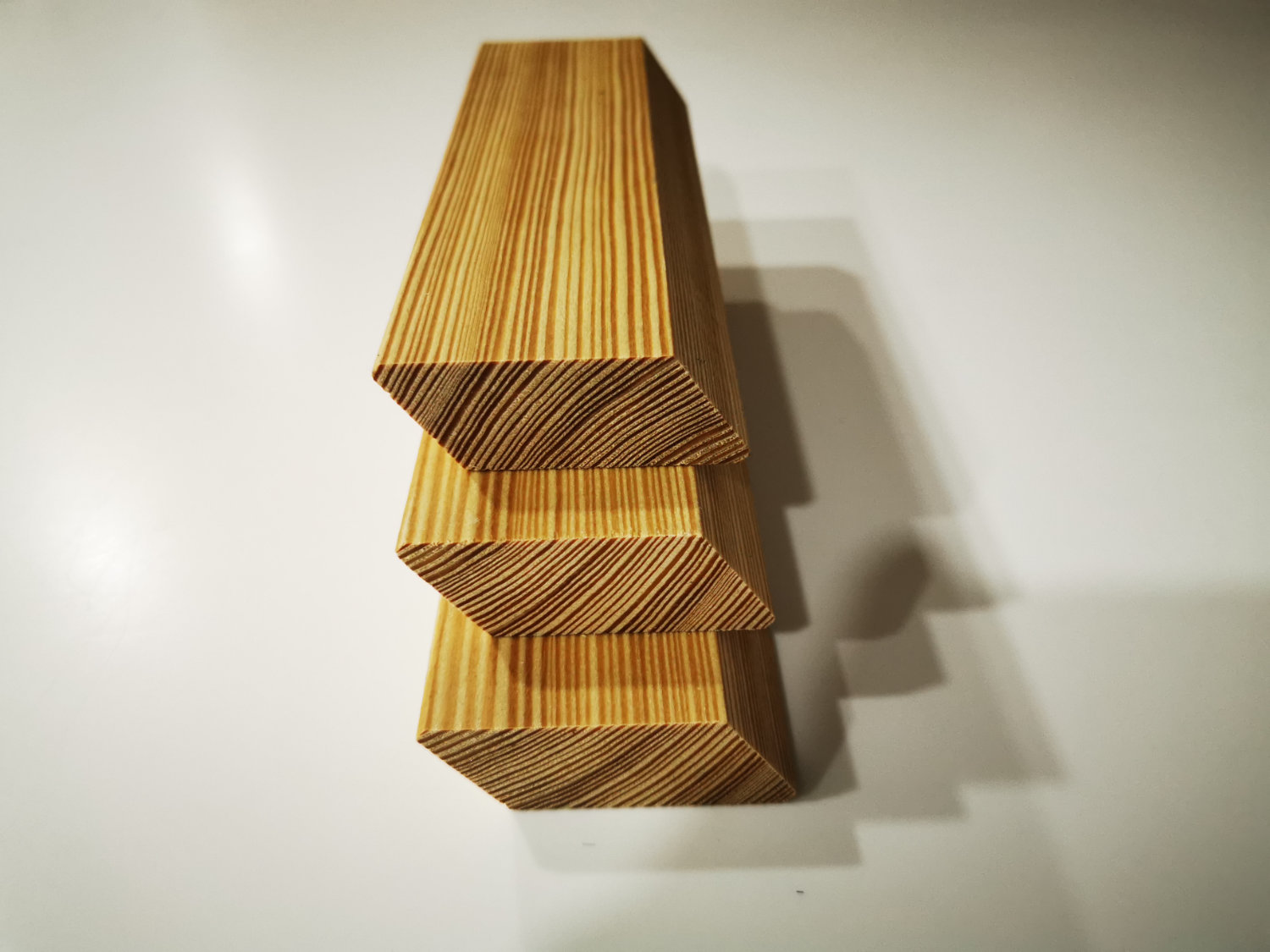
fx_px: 991
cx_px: 635
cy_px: 476
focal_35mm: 27
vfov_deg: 51.4
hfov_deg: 65.3
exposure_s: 1/50
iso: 250
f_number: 1.6
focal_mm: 5.6
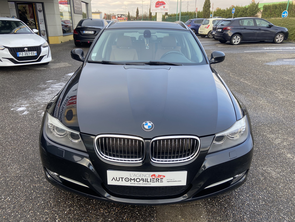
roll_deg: -1.4
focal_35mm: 26
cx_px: 148
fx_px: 222
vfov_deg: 53.1
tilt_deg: -21.8
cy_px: 111
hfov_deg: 67.3
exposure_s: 1/122
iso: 40
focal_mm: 4.25
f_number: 1.8
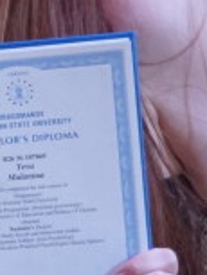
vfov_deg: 6.3
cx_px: -243
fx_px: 2492
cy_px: 297
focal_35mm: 313
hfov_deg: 4.7
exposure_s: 1/160
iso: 1250
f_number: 4.5
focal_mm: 26
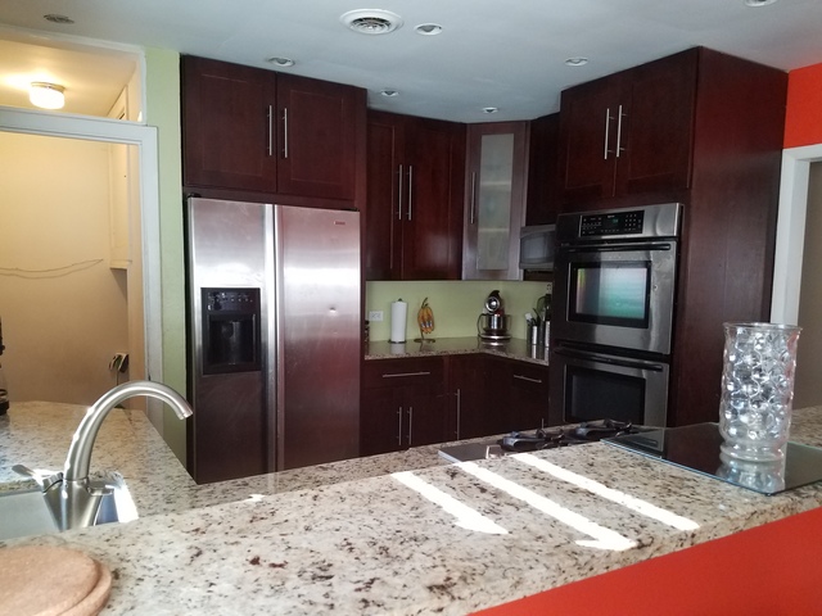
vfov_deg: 53.1
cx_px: 411
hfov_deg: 67.3
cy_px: 308
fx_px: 617
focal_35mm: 26
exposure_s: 1/30
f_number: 1.7
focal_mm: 4.2
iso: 160
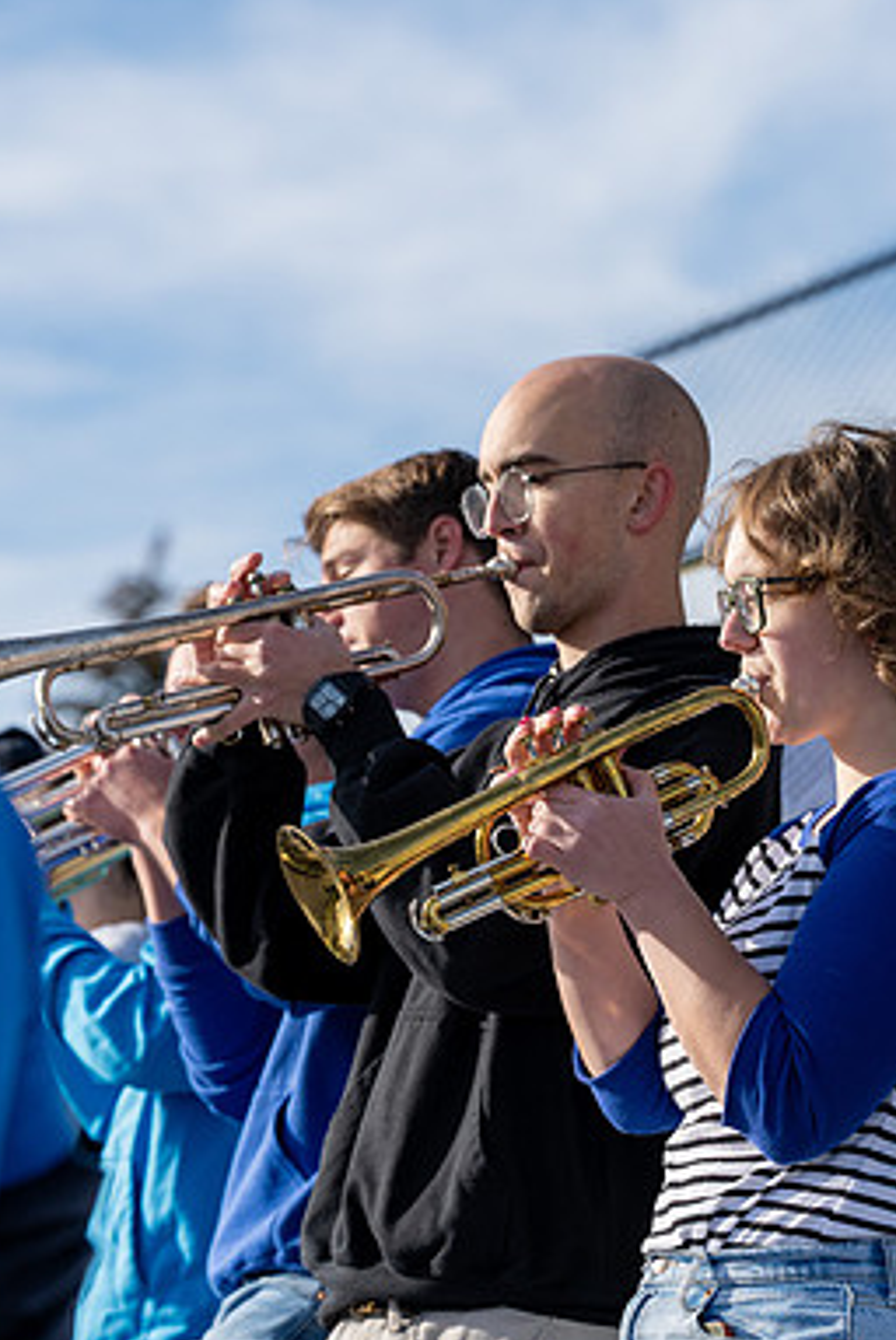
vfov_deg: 12.6
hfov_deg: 8.4
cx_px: 686
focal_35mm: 163
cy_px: 572
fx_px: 6074
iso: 100
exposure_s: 1/1000
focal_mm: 92
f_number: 4
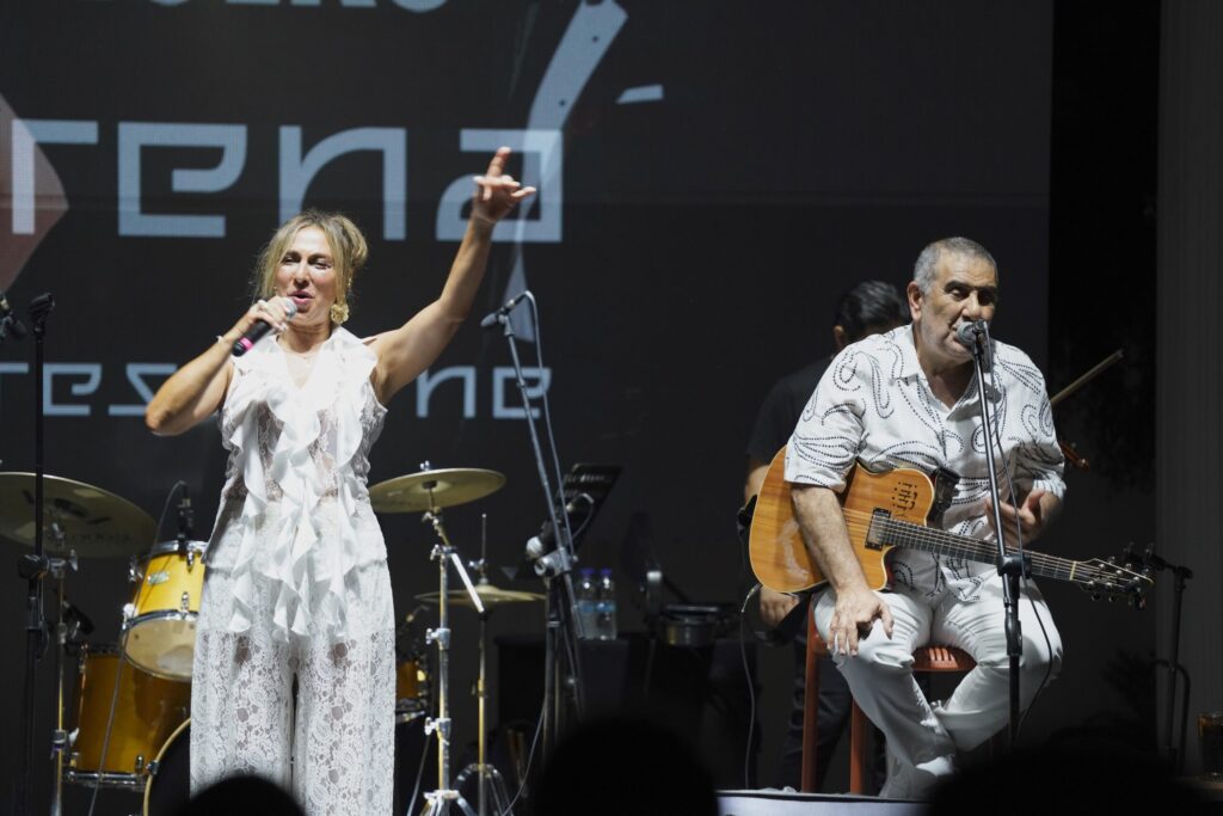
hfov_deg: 13.7
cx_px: 612
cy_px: 408
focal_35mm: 150
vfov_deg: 9.2
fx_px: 5096
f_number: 2.8
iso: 1000
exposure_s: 1/100
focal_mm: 150
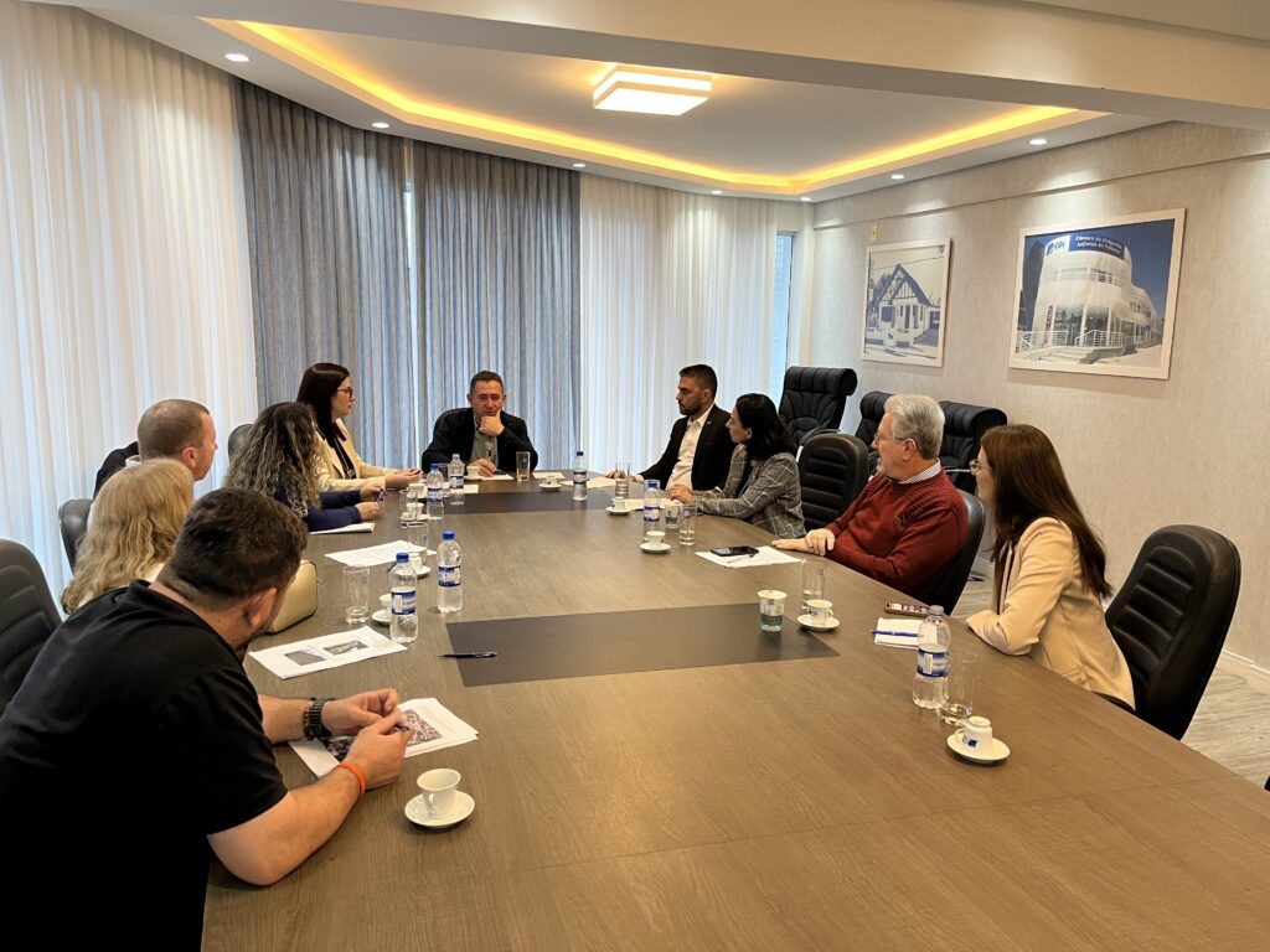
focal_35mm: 26
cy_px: 476
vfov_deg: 53.1
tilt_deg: -10.0
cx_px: 635
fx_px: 954
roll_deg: -1.0
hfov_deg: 67.3
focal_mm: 5.1
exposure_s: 1/60
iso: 100
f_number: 1.6
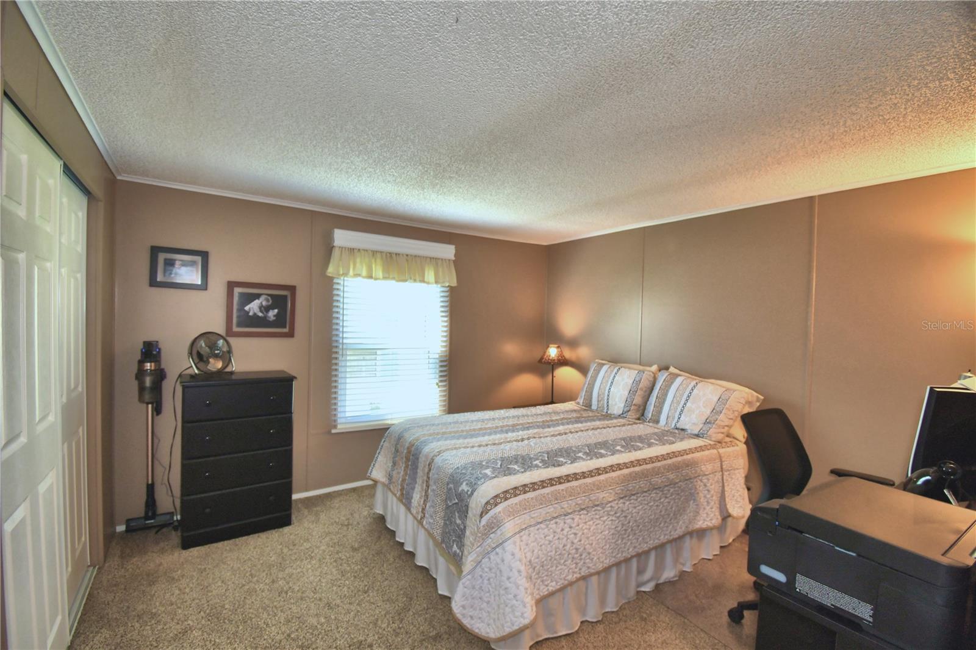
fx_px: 407
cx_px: 488
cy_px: 325
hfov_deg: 100.4
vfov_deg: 77.3
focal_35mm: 15
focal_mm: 10
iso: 200
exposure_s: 1/30
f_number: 4.5
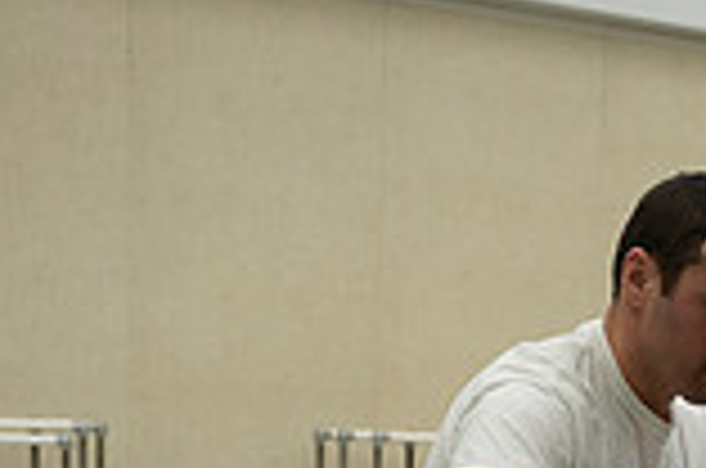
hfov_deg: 18.5
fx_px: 2133
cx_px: 632
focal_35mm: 109
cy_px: 850
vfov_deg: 11.6
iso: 2200
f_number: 4
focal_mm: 38
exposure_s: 1/400
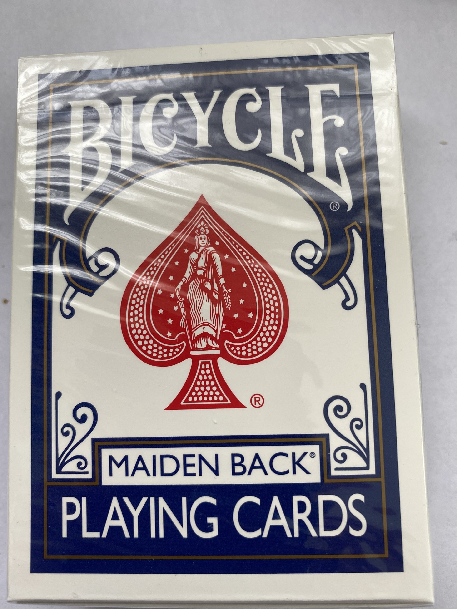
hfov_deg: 53.1
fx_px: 458
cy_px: 304
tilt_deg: -82.6
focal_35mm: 26
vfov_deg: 67.3
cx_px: 228
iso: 50
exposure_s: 1/240
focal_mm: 4.25
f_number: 1.8
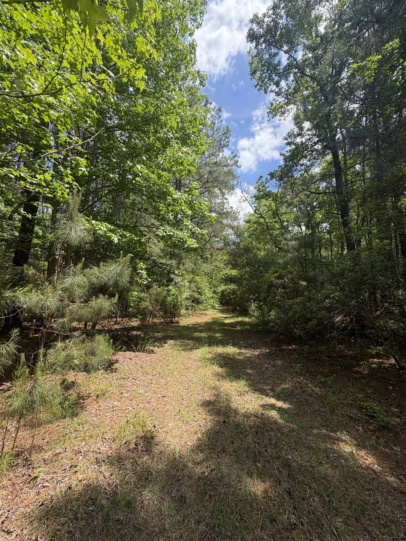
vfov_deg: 102.1
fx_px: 219
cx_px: 203
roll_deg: -1.1
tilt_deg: +8.8
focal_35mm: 14
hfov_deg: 85.7
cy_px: 270
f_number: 2.2
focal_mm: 2.22
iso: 64
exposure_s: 1/771
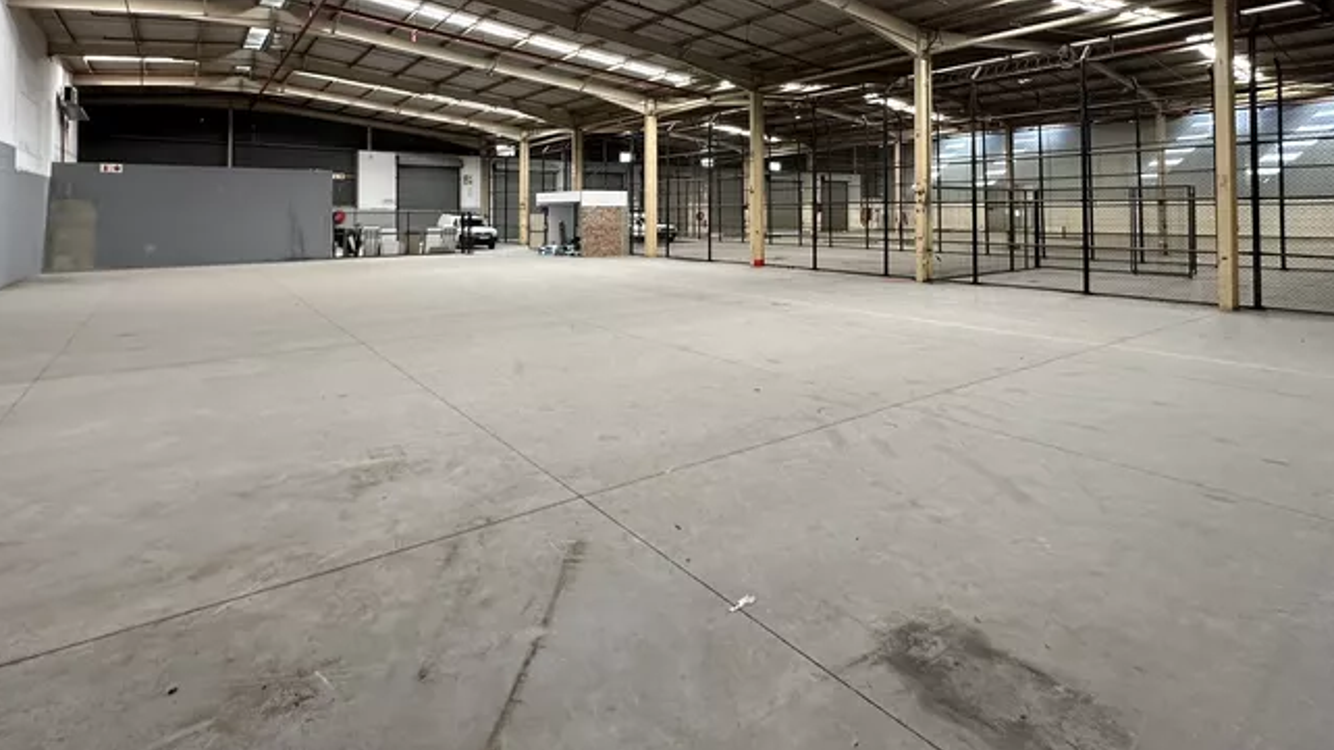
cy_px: 199
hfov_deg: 89.6
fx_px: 672
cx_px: 650
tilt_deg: +1.8
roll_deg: +0.4
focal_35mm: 19
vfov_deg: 55.9
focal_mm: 2.22
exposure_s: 1/100
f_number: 2.2
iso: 200
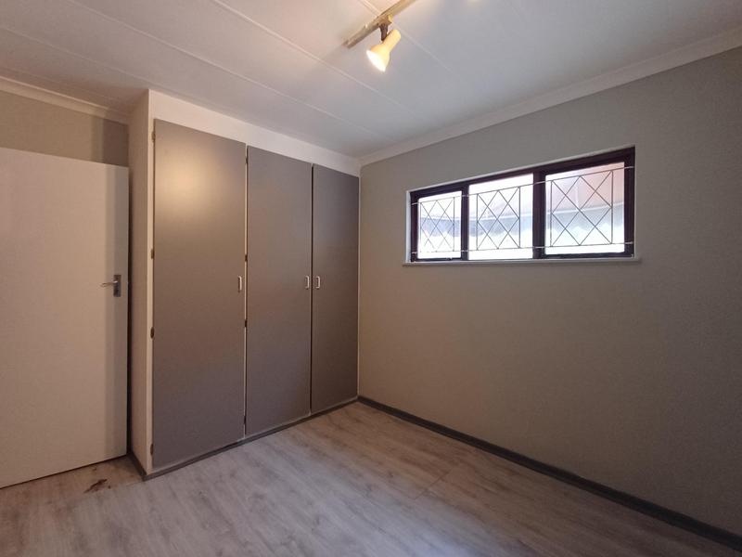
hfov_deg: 94.5
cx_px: 371
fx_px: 343
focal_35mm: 16
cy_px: 278
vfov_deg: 78.1
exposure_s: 1/33.3
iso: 200
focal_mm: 1.64
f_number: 2.2
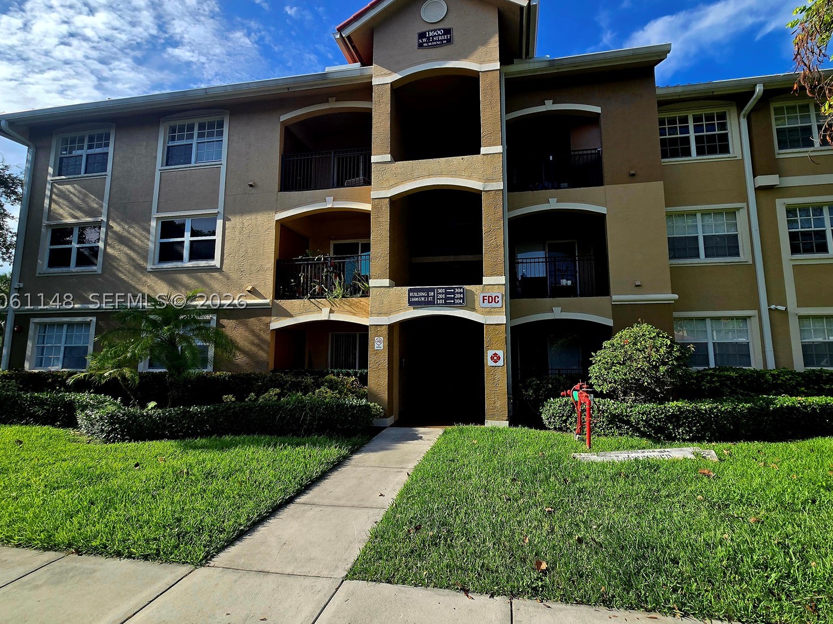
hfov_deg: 98.1
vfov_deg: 81.7
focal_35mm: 15
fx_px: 361
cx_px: 431
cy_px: 301
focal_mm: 2.2
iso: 50
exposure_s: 1/1667
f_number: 2.2
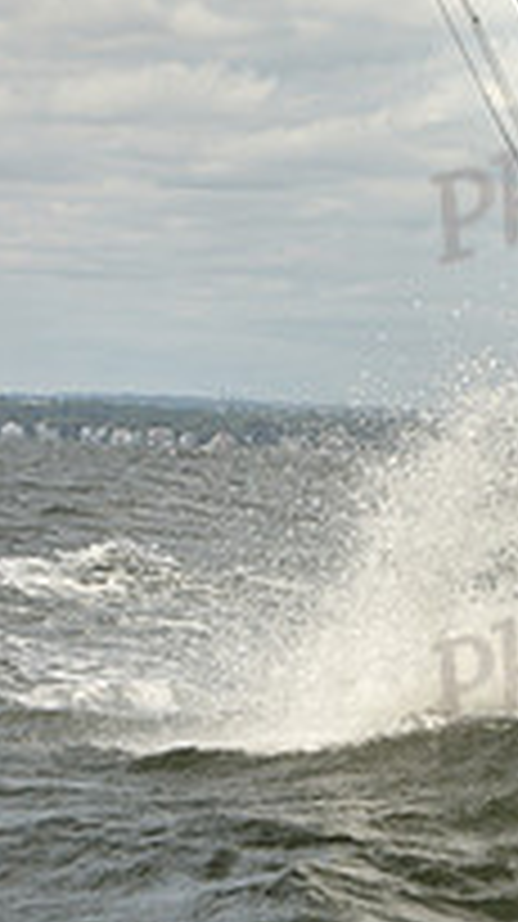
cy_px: 317
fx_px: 6680
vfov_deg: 7.9
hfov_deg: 4.3
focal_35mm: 273
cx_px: 1302
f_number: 10
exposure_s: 1/800
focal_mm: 92
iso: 250
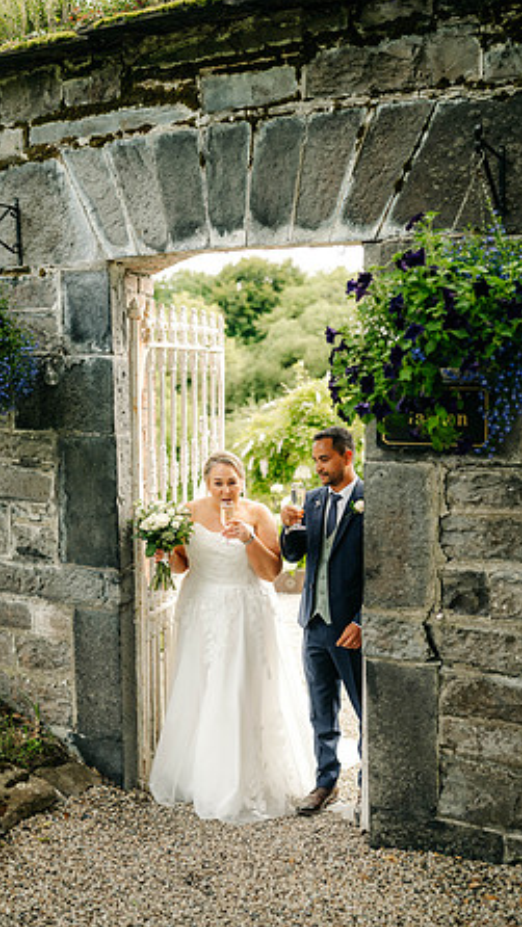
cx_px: 262
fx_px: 910
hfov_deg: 32.0
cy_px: 466
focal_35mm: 37
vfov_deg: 54.0
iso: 100
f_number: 2
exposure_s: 1/500
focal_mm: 35
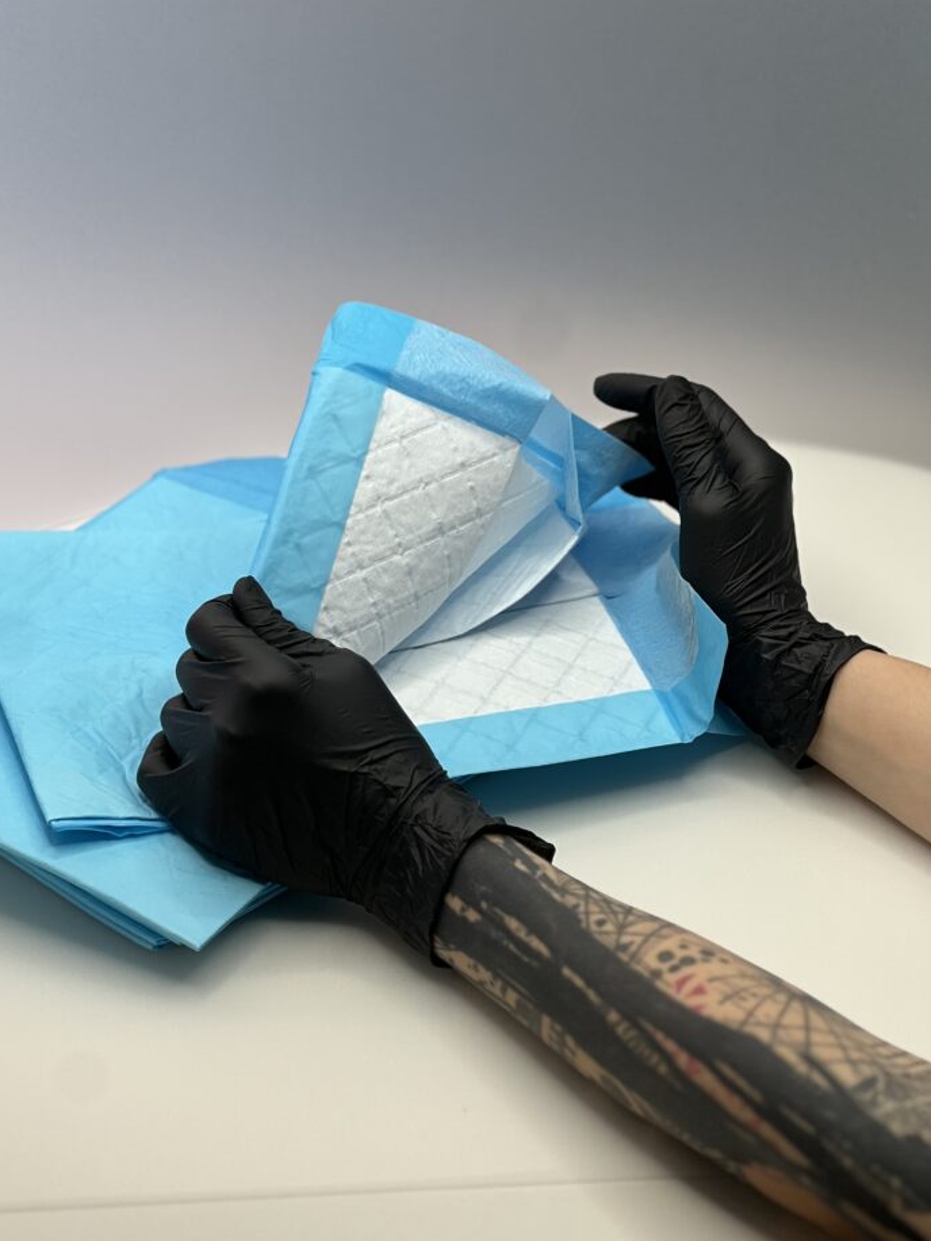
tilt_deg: -30.3
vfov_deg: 22.7
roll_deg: +1.4
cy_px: 556
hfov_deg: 17.2
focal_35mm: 86
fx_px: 3083
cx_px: 418
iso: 32
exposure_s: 1/100
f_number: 2.8
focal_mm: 9
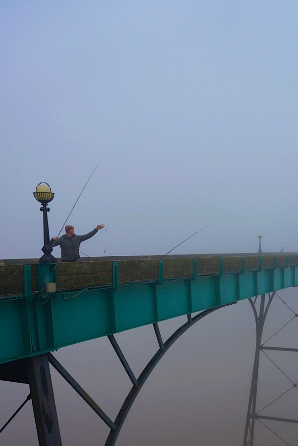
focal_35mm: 39
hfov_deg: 33.5
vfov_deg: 47.4
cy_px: 342
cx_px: 229
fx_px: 484
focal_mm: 16
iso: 100
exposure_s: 1/60
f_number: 4
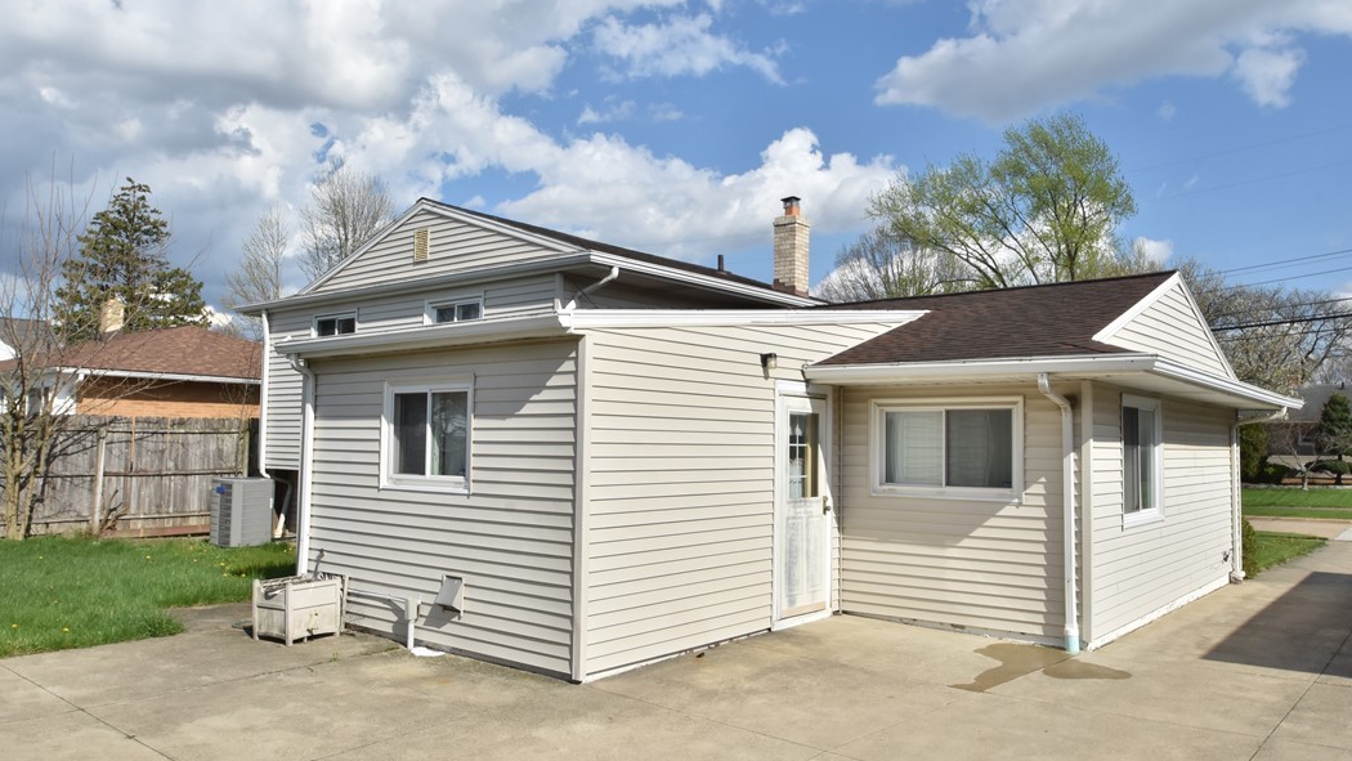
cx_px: 684
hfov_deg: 71.9
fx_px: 932
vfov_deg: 44.4
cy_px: 368
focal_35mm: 26
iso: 400
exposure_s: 1/800
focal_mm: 16
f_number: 14
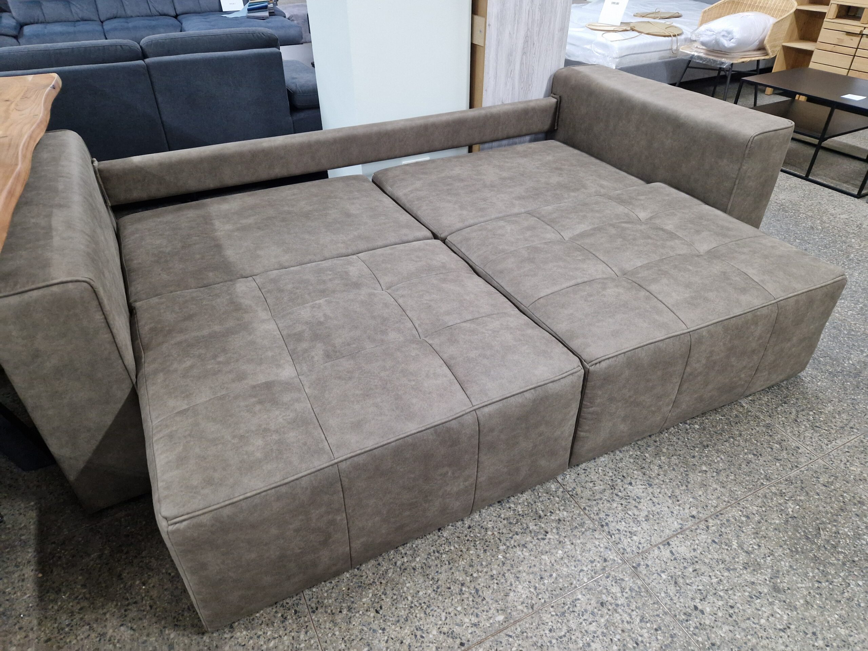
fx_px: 577
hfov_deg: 73.9
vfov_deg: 58.9
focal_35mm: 23
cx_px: 434
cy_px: 326
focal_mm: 5.4
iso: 640
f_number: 1.8
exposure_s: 1/50
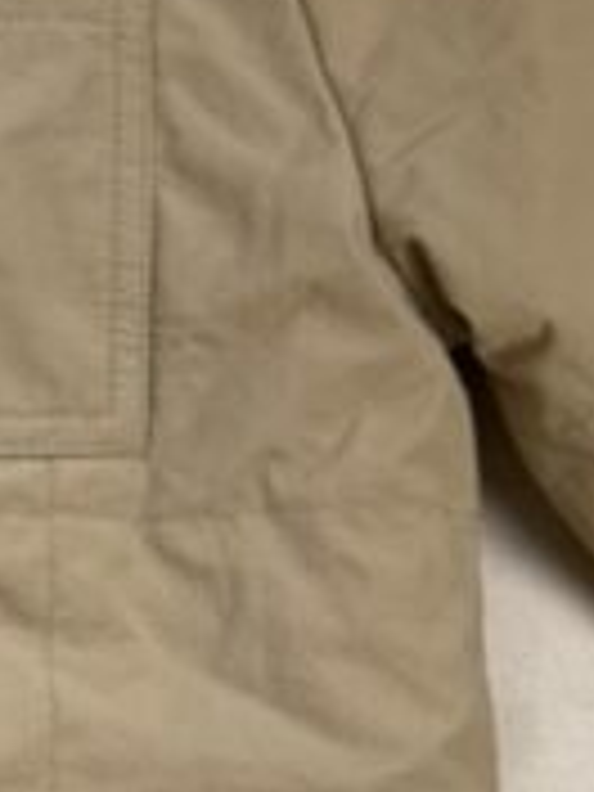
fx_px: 2494
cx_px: -576
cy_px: 580
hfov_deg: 12.1
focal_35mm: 109
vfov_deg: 18.0
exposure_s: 1/121
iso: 50
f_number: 1.78
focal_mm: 6.76
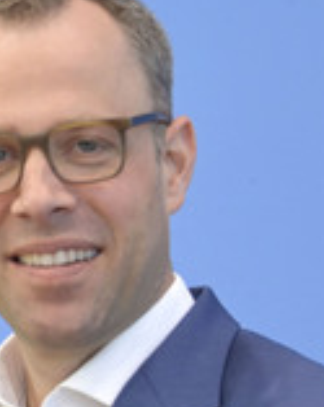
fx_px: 2921
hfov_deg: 6.3
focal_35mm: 243
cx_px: -131
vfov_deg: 8.0
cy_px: 314
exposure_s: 1/400
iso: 4000
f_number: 5.6
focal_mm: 90
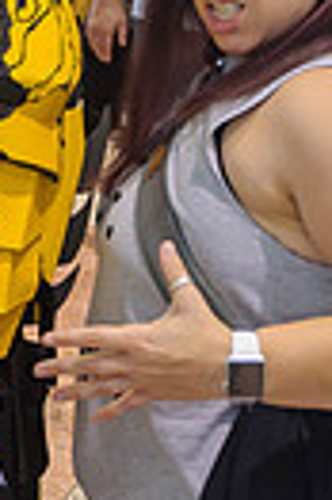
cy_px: 282
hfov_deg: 11.8
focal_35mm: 113
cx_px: -90
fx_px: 1567
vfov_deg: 18.1
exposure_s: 1/60
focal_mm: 22
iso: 800
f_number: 4
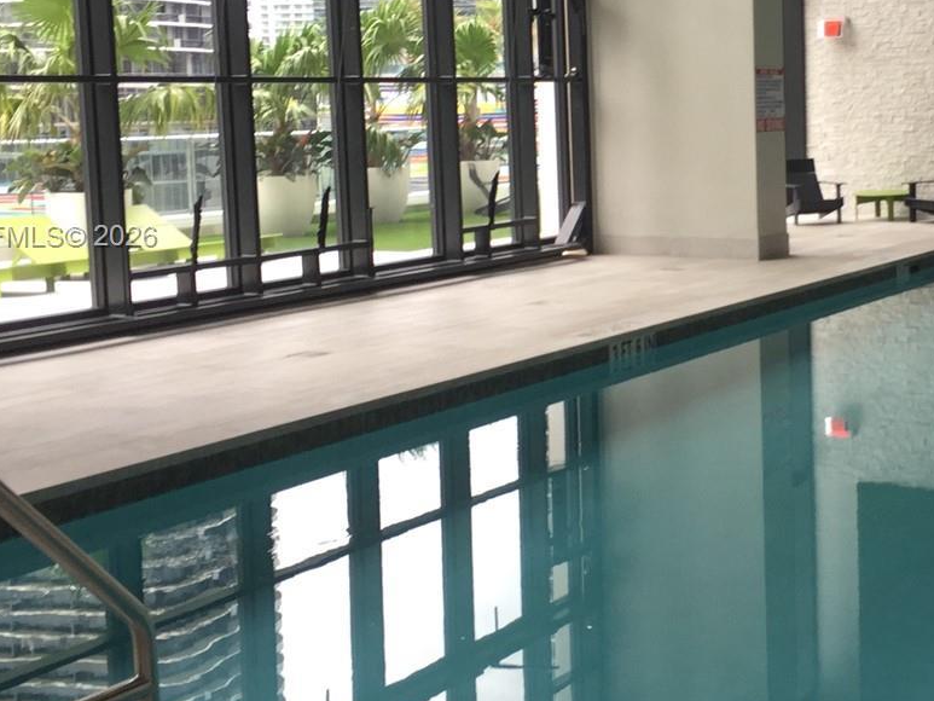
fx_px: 1619
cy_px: 238
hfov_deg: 31.4
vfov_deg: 24.3
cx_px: 747
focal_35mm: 60
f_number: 2.2
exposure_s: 1/30
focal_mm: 4.15
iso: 40
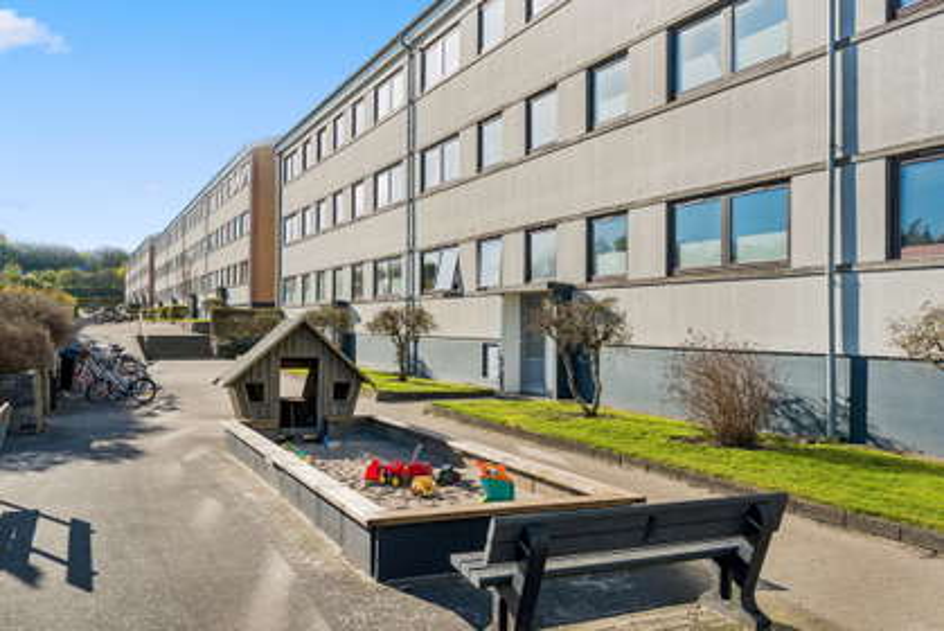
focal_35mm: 33
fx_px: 866
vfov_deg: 40.0
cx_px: 472
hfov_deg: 57.2
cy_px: 316
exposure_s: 1/400
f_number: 10
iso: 400
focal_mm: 33
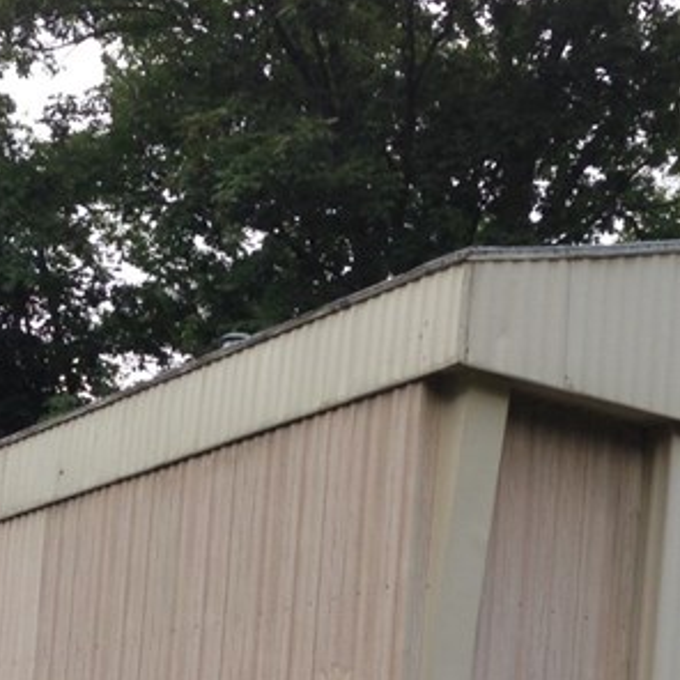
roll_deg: -4.7
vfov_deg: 16.5
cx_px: 294
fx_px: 2245
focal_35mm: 101
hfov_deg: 17.2
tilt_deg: +2.8
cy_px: 834
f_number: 2.4
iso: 50
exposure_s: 1/427
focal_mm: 4.12
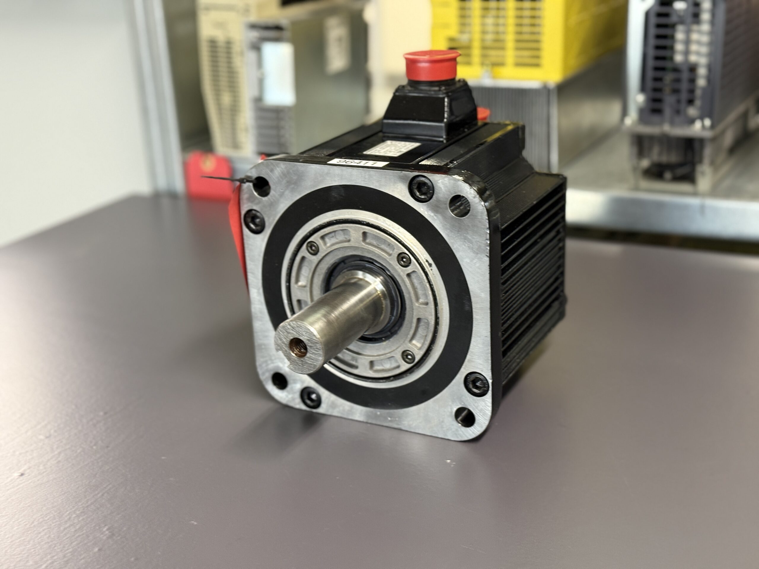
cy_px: 284
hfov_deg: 39.7
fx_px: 1052
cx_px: 380
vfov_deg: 30.3
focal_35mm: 48
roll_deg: +3.6
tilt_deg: -20.5
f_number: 1.78
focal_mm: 6.76
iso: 250
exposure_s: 1/33
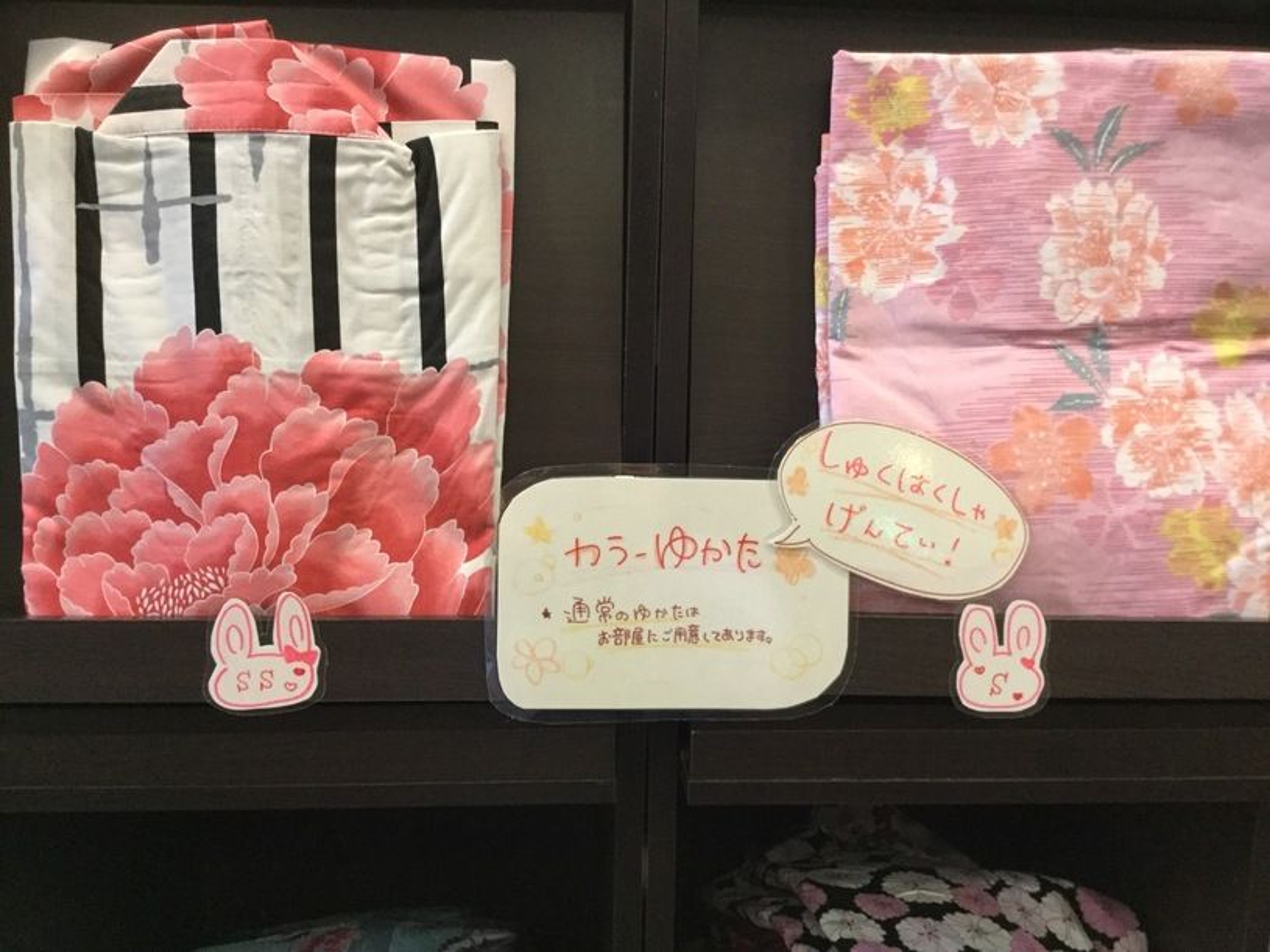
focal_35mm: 31
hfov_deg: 58.4
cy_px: 476
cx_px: 635
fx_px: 1137
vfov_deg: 45.4
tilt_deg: -8.7
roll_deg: -0.8
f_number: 2.4
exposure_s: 1/33
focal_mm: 3.3
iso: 200
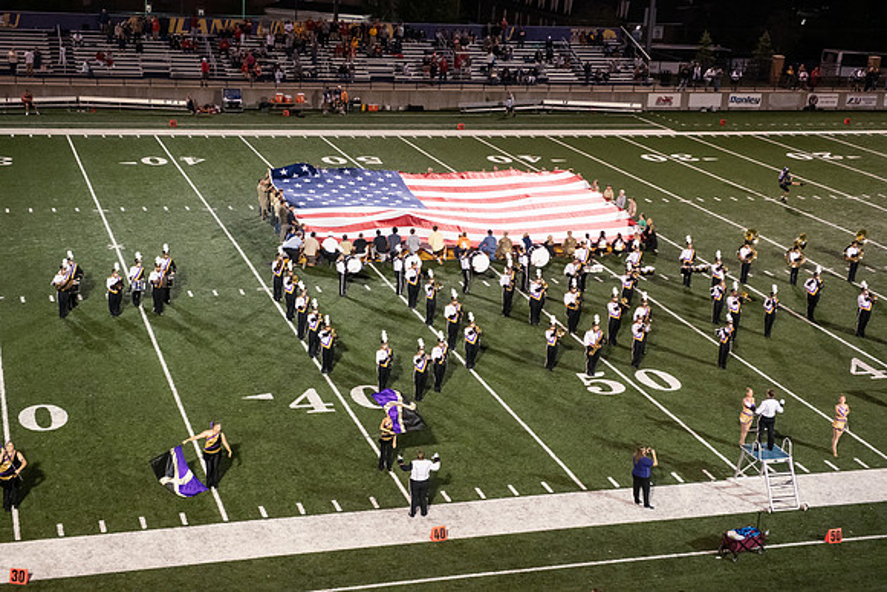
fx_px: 1429
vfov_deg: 23.4
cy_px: 296
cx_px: 444
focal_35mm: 58
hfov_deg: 34.5
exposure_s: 1/320
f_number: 4.5
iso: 5000
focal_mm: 58
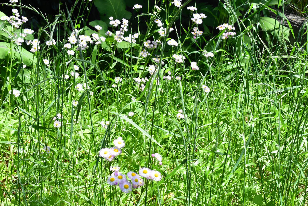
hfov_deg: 28.1
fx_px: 616
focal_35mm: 72
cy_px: 103
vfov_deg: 18.9
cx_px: 154
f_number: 13
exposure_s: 1/1250
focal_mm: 48
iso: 2500
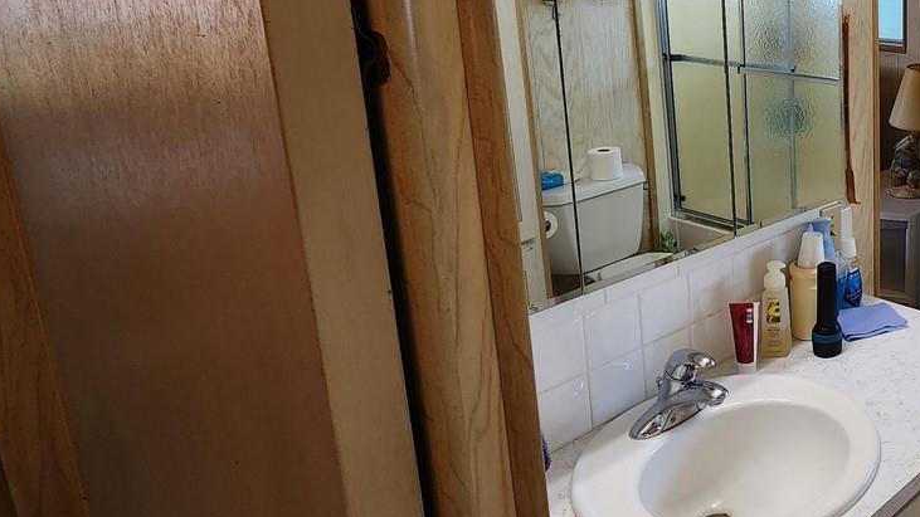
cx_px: 955
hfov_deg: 49.0
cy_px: 128
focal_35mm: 31
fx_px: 756
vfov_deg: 36.9
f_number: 2.2
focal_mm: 2.2
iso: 64
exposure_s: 1/60
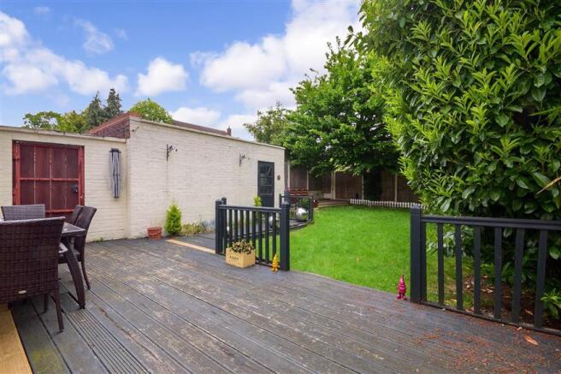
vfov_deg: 77.3
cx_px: 280
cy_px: 187
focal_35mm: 15
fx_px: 234
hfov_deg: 100.4
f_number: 20
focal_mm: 10
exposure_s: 1/40
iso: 400
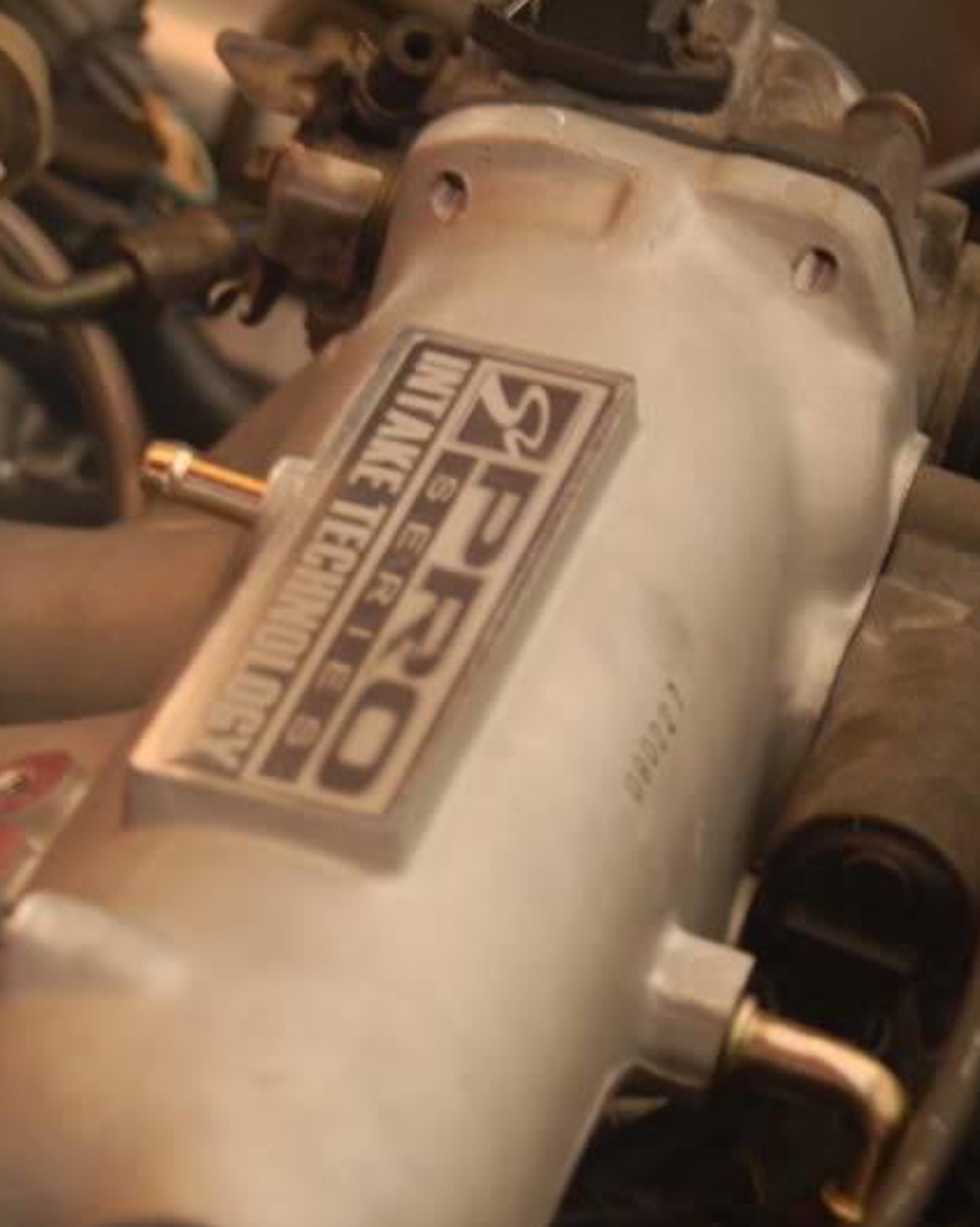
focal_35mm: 132
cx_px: 173
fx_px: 4788
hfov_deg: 11.6
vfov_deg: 14.6
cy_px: 612
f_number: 5
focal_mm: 62
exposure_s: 1/6
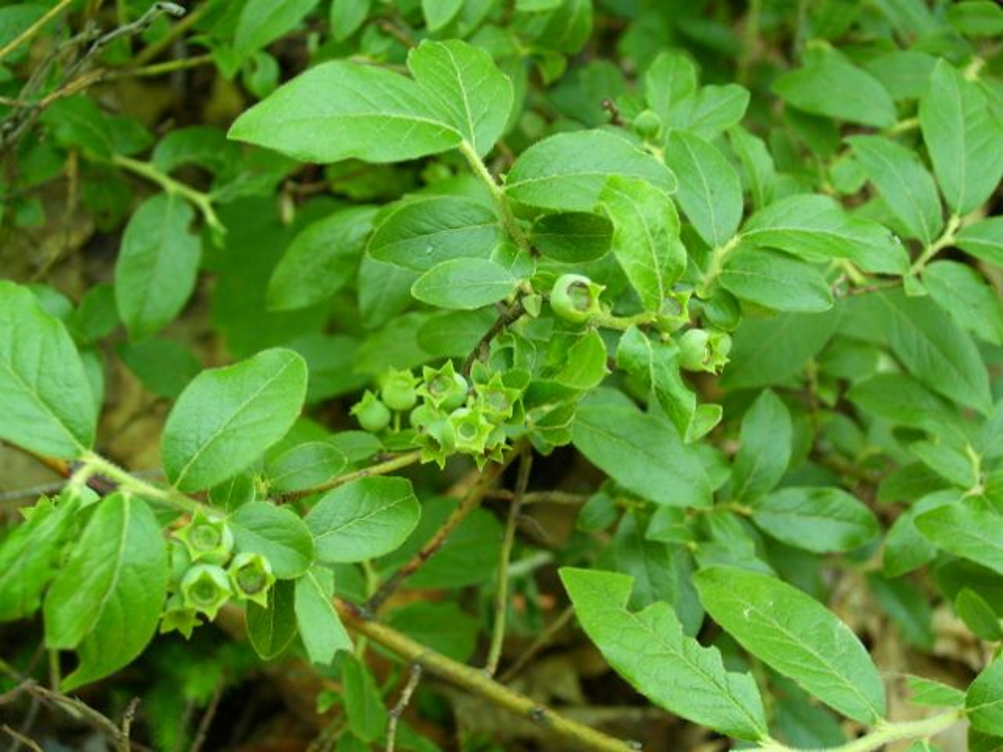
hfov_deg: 33.8
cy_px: 376
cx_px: 502
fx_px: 1652
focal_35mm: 57
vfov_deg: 25.7
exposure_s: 1/45
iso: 100
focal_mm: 9.4
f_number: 3.4
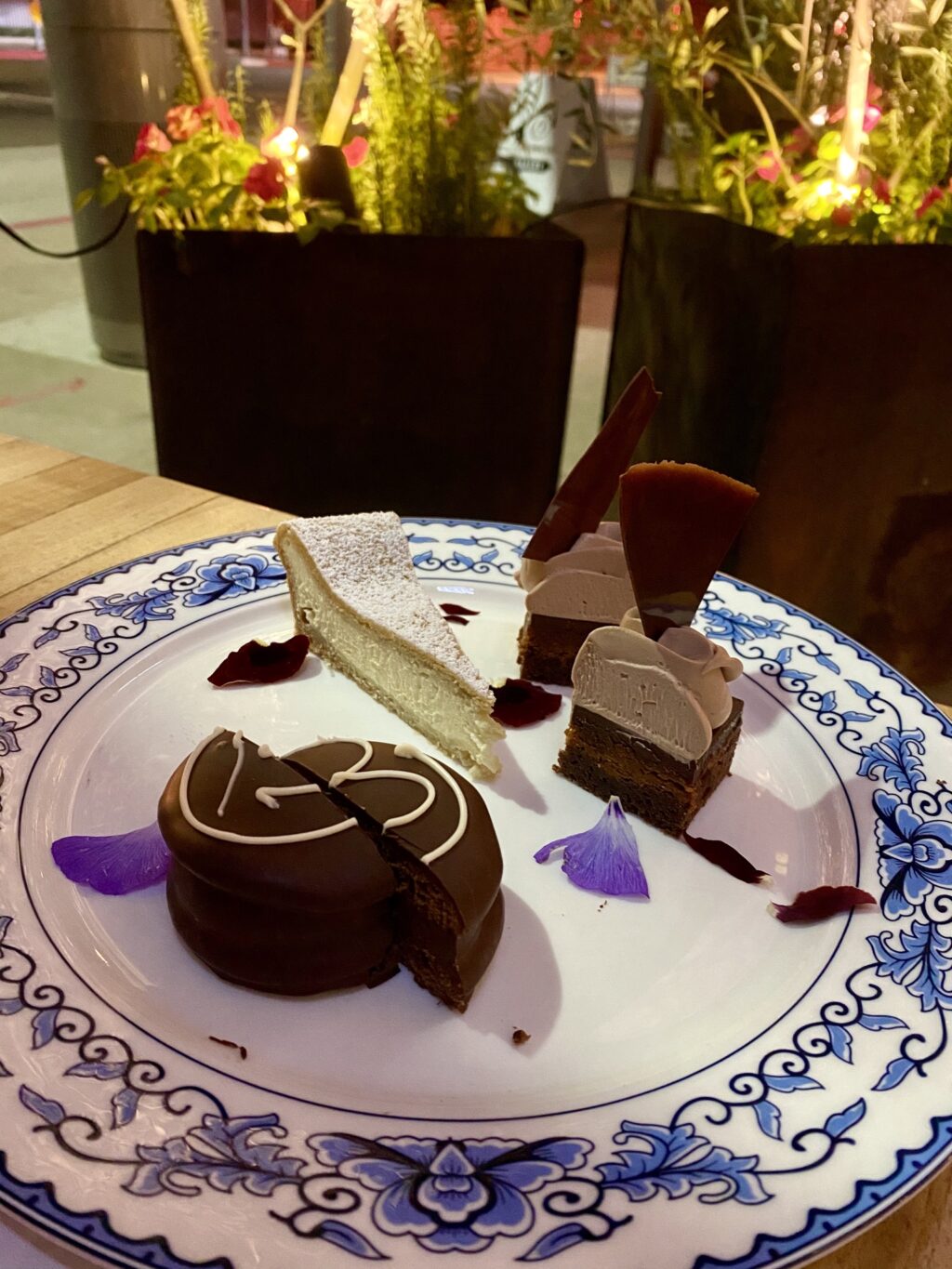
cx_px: 476
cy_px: 634
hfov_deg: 53.1
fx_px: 953
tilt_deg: -29.9
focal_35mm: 26
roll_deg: -4.6
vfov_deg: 67.3
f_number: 1.8
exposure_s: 1/30
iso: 800
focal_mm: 4.25
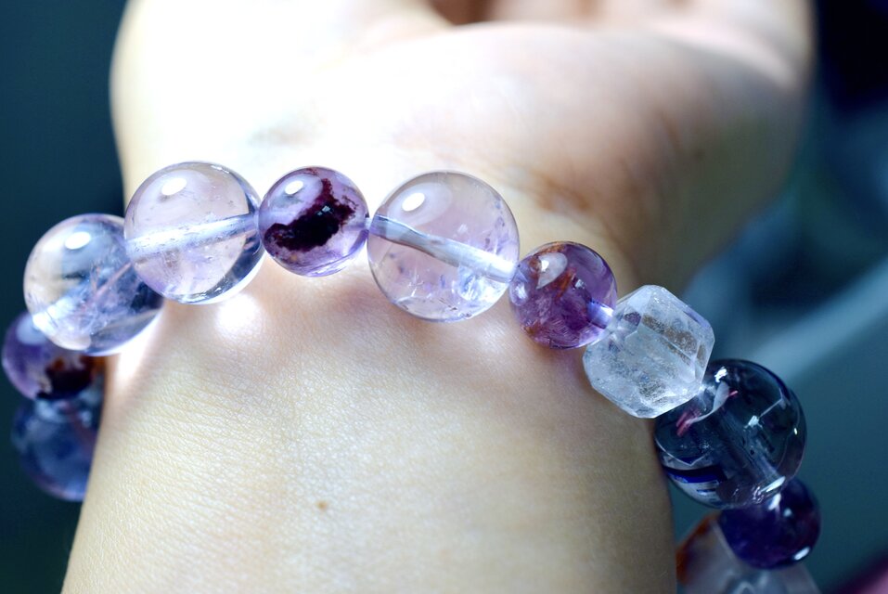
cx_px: 444
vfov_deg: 22.7
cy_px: 297
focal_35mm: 60
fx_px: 1481
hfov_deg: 33.4
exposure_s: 1/200
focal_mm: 40
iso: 400
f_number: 8
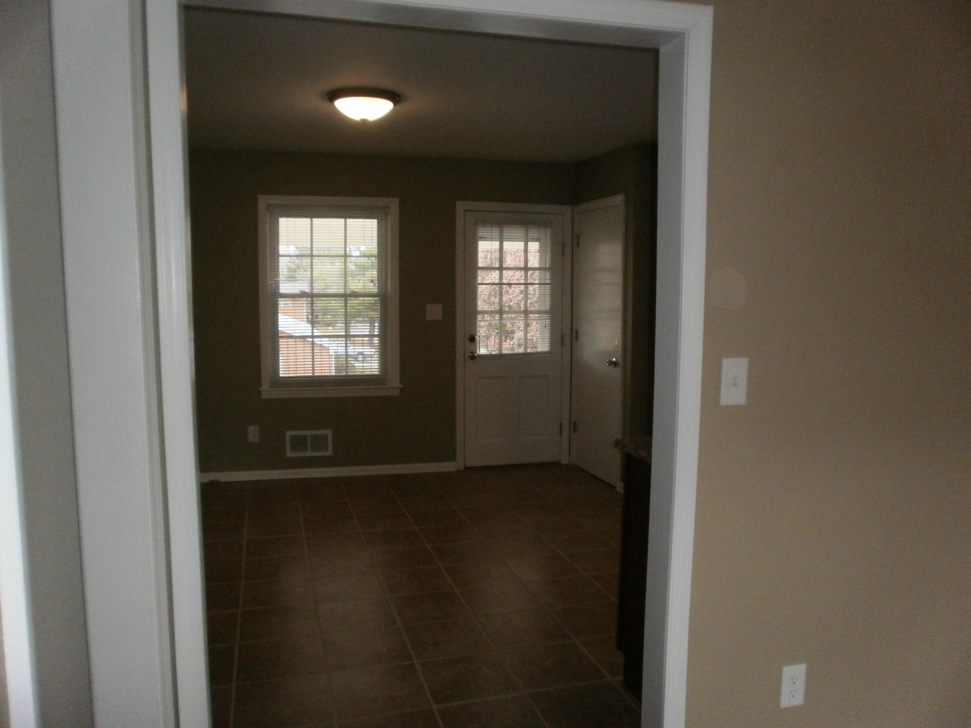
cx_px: 486
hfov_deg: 67.3
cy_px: 364
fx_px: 729
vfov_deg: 53.1
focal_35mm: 26
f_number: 2.6
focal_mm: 4.65
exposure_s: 1/250
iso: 400
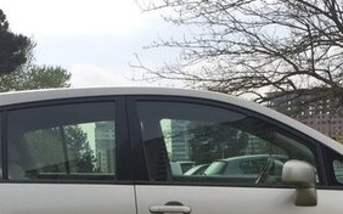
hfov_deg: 28.5
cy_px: 275
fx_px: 673
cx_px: 202
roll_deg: +1.7
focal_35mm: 72
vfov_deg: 17.1
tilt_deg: -11.1
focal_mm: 4.15
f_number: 2.2
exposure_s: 1/1130
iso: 32
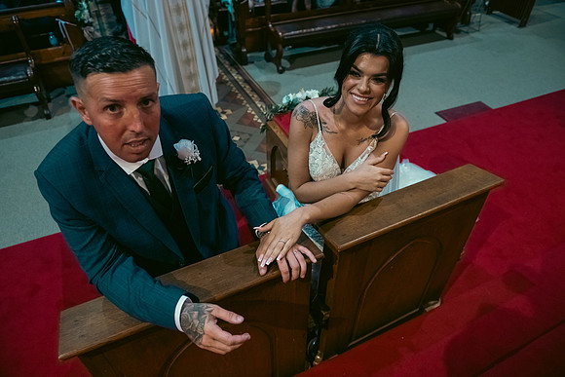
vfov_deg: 53.2
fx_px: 377
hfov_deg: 73.7
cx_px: 282
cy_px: 188
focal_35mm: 24
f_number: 3.5
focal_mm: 24
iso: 1000
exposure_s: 1/160
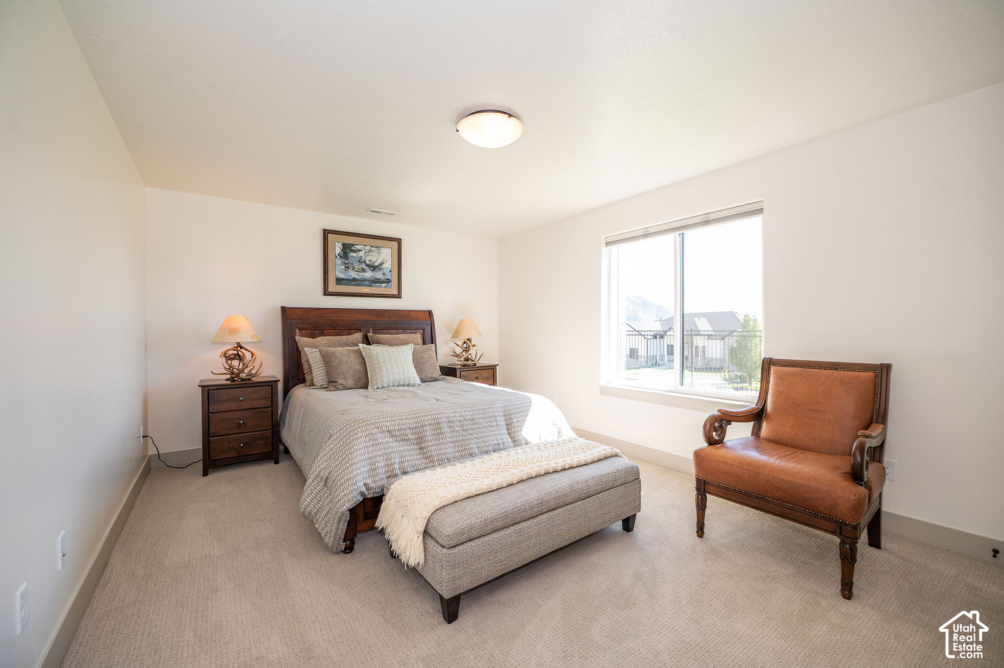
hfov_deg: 103.4
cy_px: 334
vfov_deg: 80.3
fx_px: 396
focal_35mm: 14
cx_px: 502
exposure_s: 1/160
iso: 320
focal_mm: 14
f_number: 5
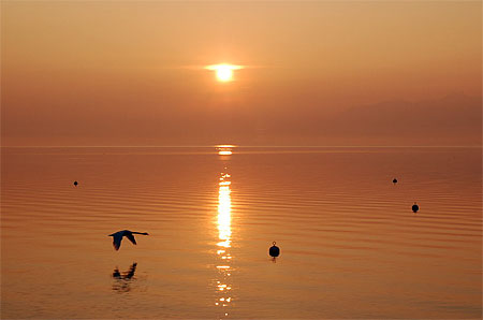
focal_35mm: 82
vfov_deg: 16.5
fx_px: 1105
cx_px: 242
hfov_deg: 24.7
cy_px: 160
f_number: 11
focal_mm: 55
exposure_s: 1/500
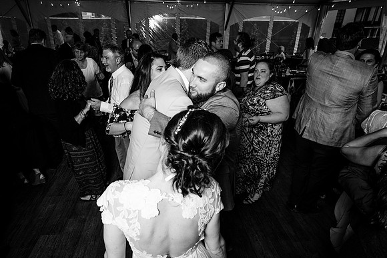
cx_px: 173
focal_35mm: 23
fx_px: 250
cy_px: 139
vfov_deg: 54.6
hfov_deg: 75.3
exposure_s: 1/200
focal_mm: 21
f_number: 5.6
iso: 2000
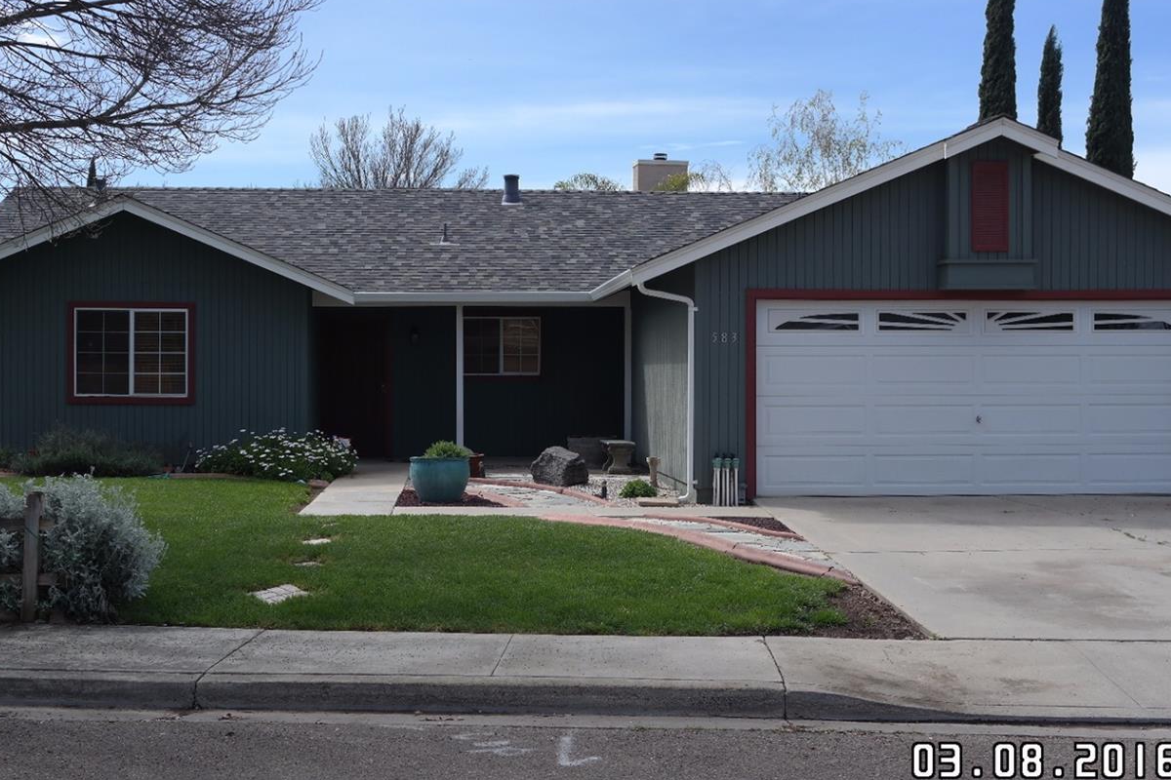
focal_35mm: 45
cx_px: 552
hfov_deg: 43.6
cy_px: 381
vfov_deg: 29.9
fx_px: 1464
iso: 100
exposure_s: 1/180
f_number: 5.6
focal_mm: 24
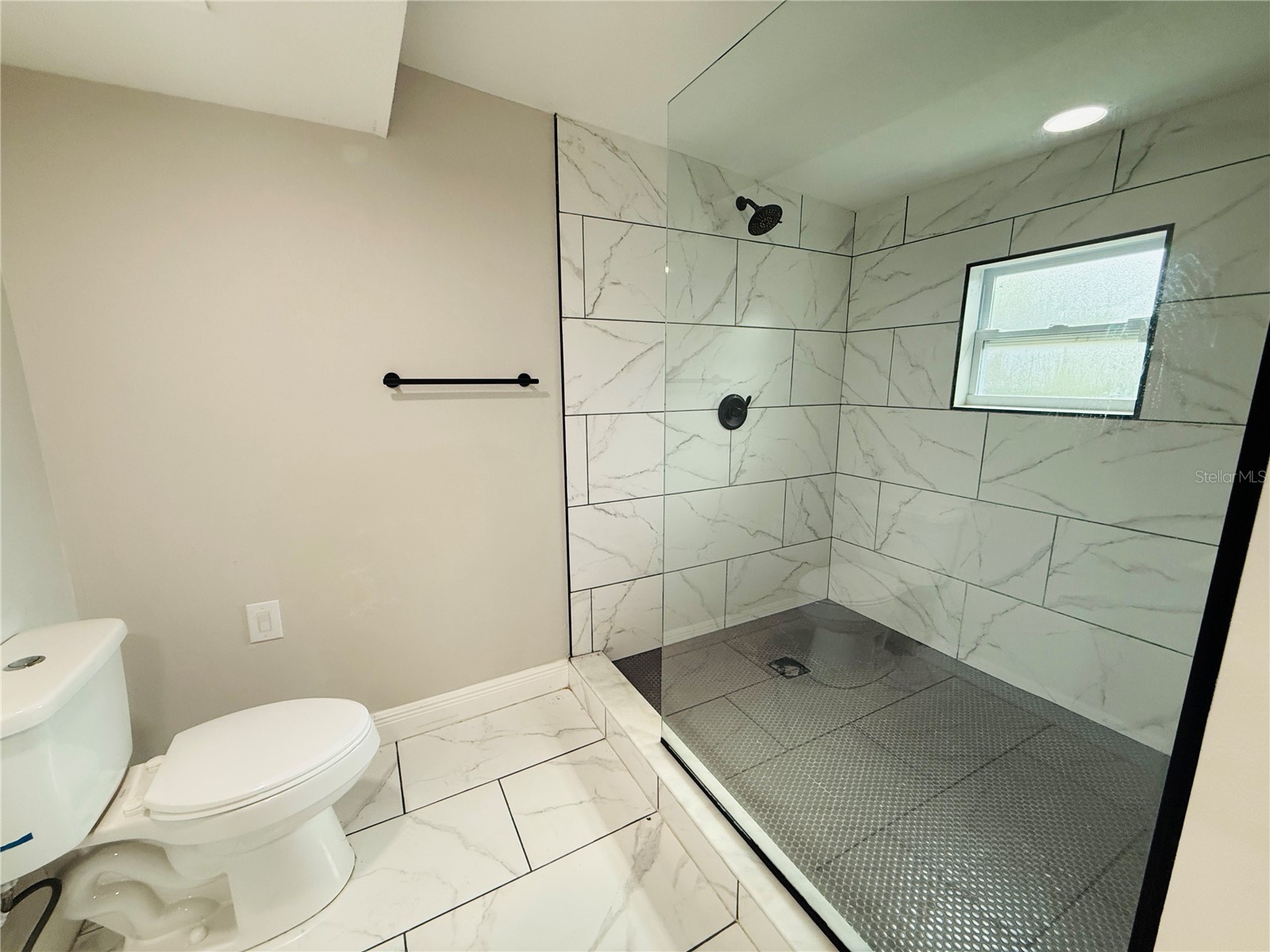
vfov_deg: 85.7
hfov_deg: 102.1
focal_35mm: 14
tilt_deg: -9.9
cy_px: 476
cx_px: 635
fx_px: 514
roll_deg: -0.2
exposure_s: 1/120
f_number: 2.2
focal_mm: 2.22
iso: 320
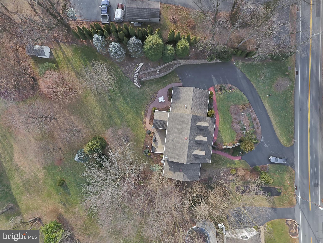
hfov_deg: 81.7
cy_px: 122
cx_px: 162
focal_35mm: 20
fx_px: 187
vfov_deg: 66.0
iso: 100
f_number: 2.8
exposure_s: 1/351
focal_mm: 3.61
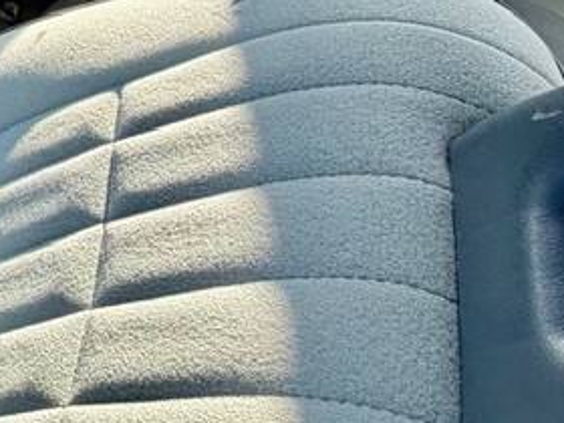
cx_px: -469
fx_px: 1043
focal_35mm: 64
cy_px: -167
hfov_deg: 20.5
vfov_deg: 20.4
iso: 50
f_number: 2.2
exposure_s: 1/293
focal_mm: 2.22
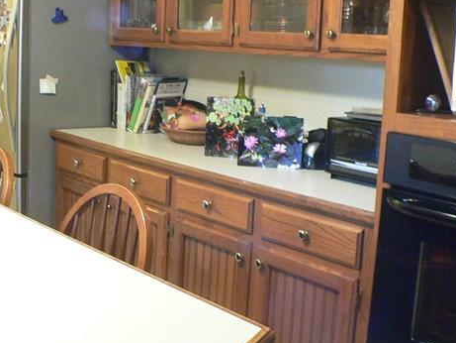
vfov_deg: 18.4
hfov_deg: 24.4
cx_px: 182
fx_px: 1054
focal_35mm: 80
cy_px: 134
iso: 200
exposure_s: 1/4
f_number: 2.8
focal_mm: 6
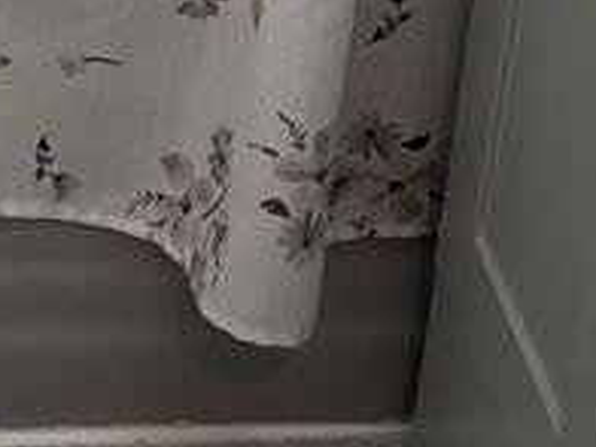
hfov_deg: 10.5
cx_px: 61
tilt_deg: -14.3
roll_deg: -6.0
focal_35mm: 188
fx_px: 3237
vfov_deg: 6.9
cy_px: -1003
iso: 125
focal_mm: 6.76
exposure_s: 1/120
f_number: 1.78
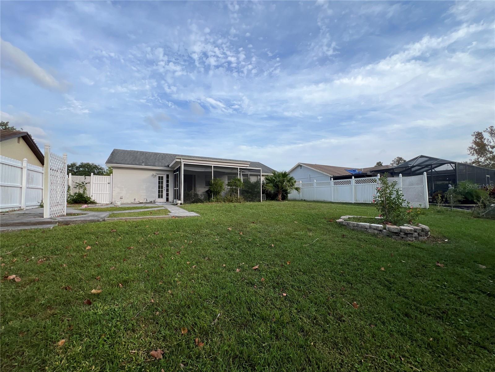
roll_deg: +0.3
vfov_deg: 89.9
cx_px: 248
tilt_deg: +2.0
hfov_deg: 106.2
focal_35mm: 13
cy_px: 186
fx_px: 186
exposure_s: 1/797
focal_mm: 1.57
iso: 32
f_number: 1.8
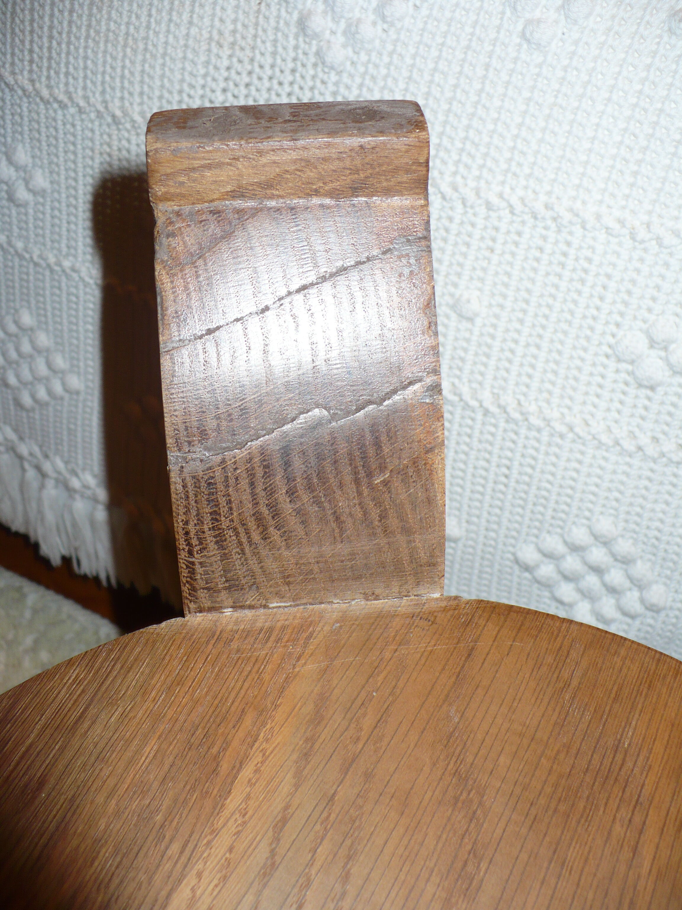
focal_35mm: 37
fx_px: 972
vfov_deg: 50.1
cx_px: 341
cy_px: 455
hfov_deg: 38.7
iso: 100
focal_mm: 6.1
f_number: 2.8
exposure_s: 1/30
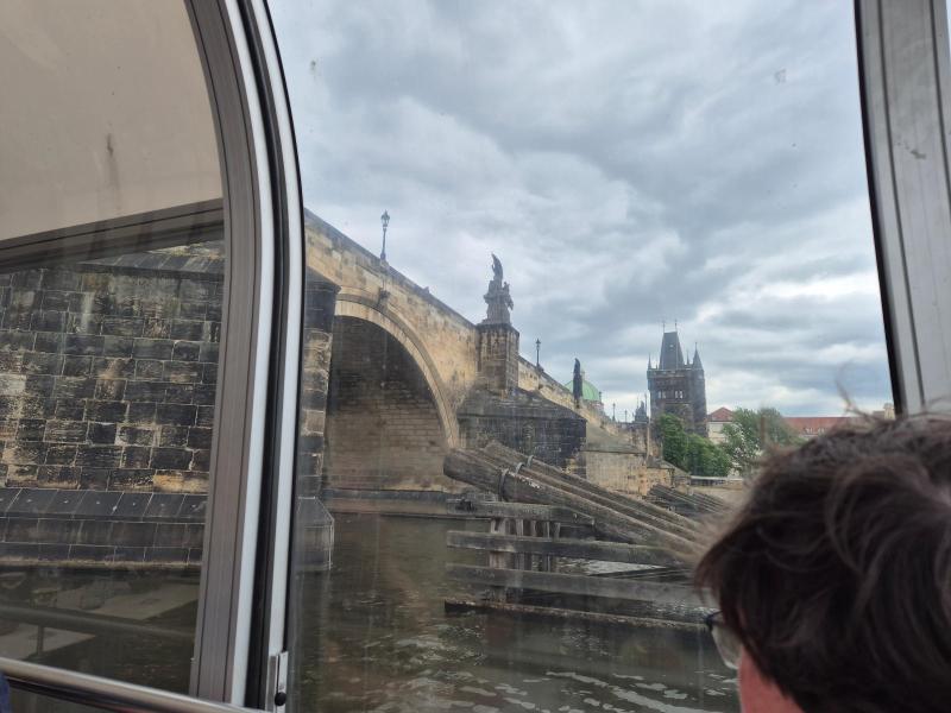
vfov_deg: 58.9
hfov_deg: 73.9
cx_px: 476
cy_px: 356
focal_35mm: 23
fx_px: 632
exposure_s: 1/1040
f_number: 1.8
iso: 25
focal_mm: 5.4
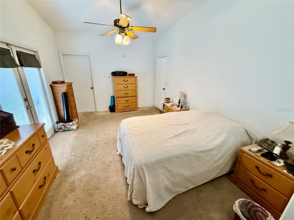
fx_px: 119
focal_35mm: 14
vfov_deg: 85.7
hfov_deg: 102.1
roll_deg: -0.2
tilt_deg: -16.9
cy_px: 110
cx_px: 147
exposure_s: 1/60
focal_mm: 2.22
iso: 250
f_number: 2.2
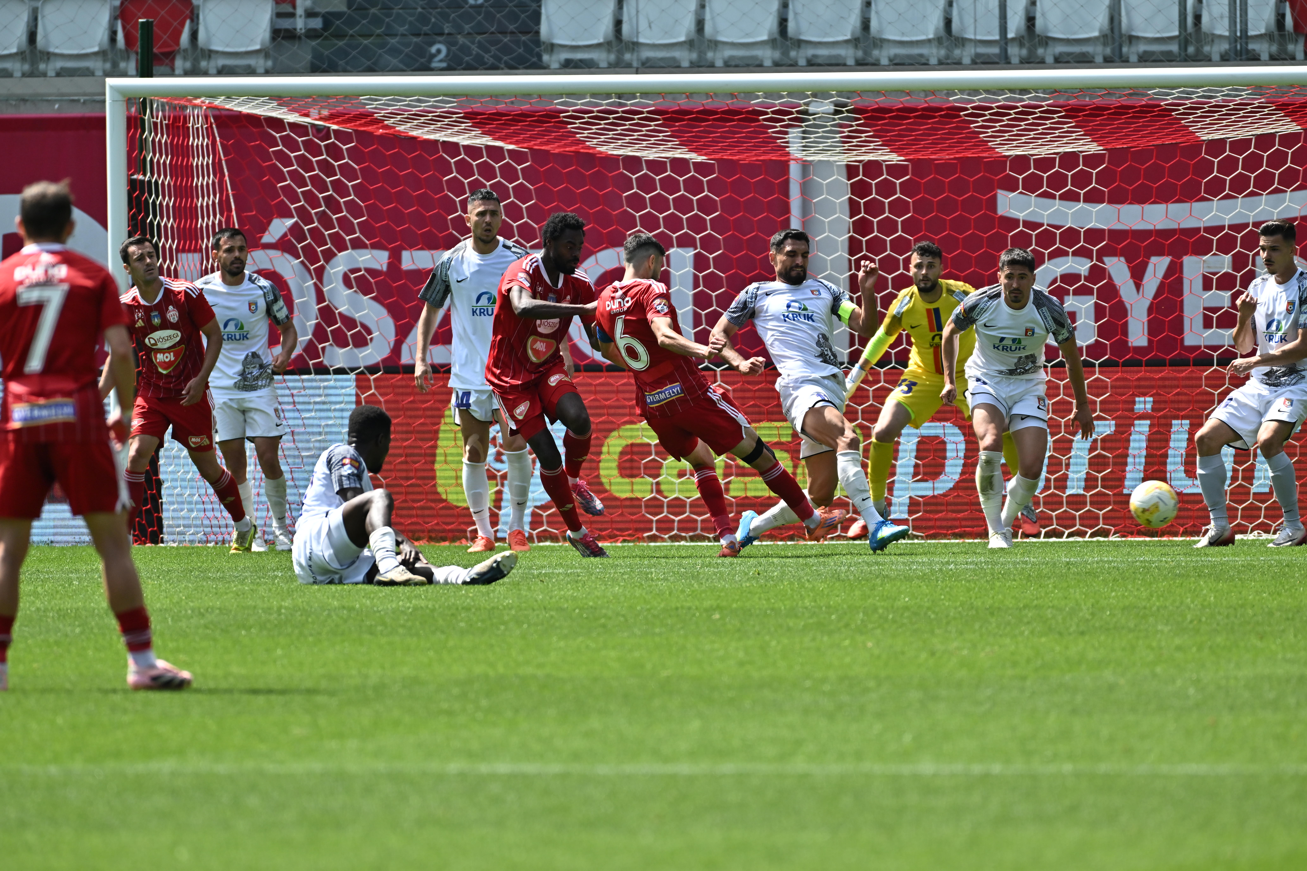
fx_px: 21782
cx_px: 654
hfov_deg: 3.4
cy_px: 436
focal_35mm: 600
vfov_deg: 2.3
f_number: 6.3
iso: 400
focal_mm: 600
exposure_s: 1/1250
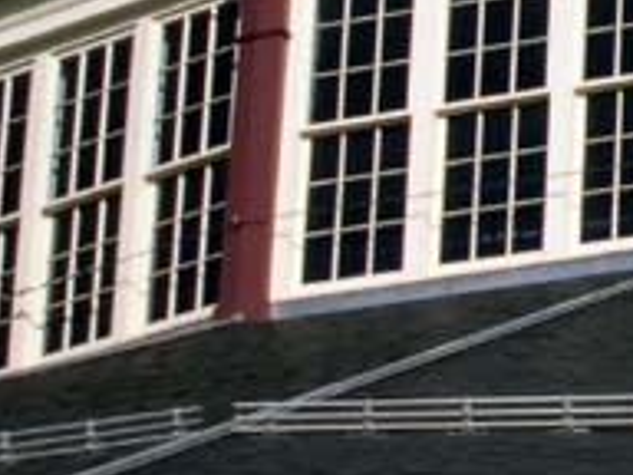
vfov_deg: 3.1
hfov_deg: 4.1
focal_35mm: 476
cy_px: -106
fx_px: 8704
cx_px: 1048
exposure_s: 1/116
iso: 100
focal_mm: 24
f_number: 13.4
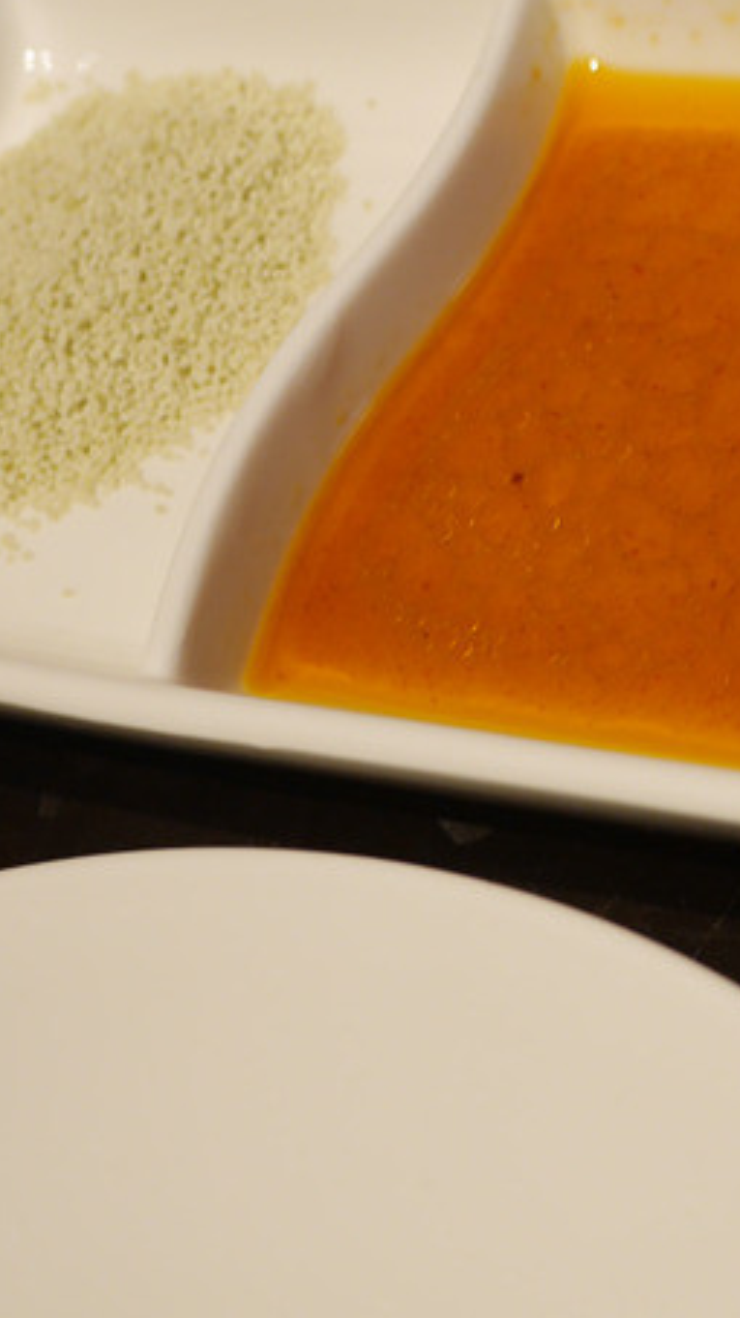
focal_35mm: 72
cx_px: 882
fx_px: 2514
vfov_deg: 28.7
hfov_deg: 16.1
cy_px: 247
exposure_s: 1/60
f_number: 4
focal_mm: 15
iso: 320
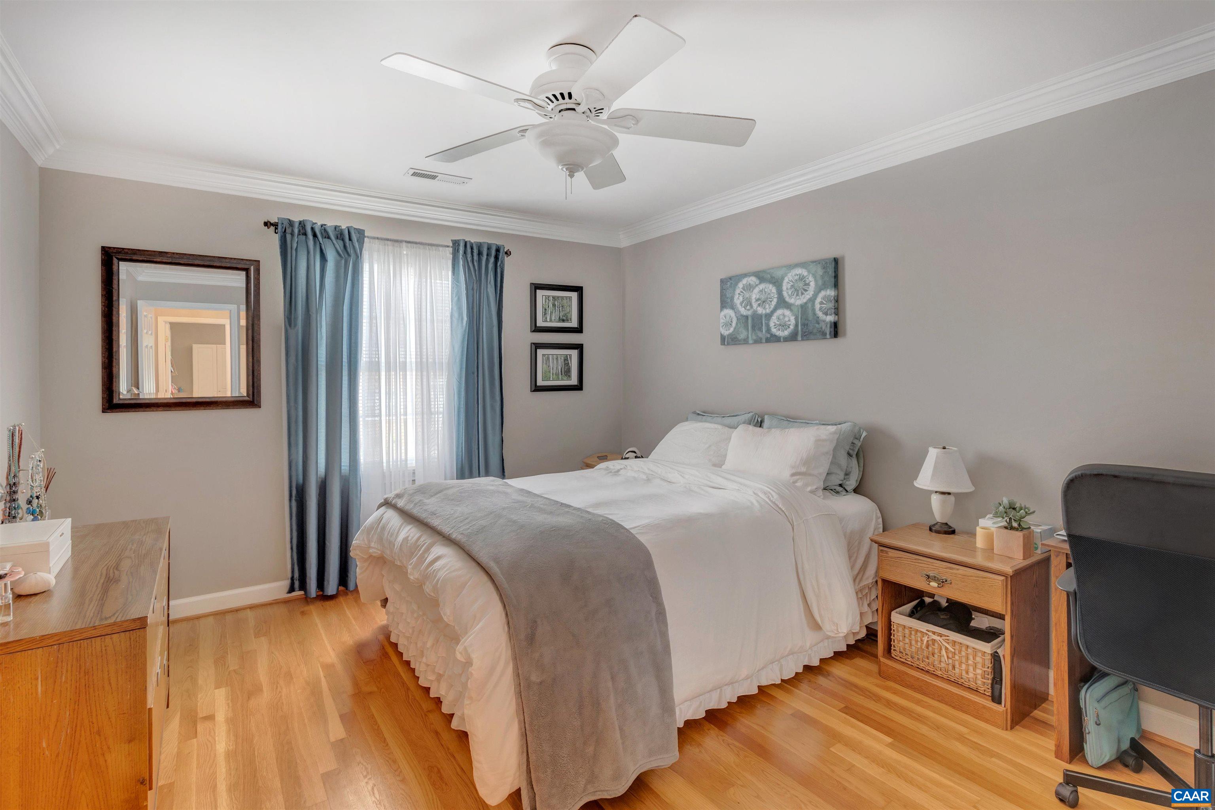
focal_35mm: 16
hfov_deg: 96.7
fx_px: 540
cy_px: 405
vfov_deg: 73.7
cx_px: 608
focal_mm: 11
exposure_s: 1
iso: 100
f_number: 9
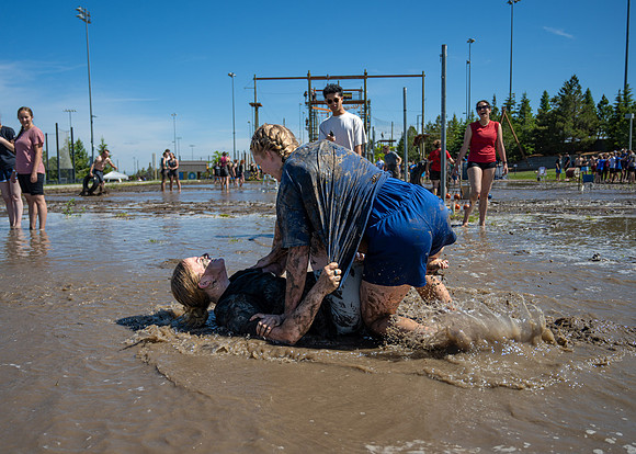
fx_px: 586
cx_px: 299
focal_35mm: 32
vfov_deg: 42.3
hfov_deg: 56.9
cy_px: 223
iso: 100
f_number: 4
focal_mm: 30.5
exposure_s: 1/1250
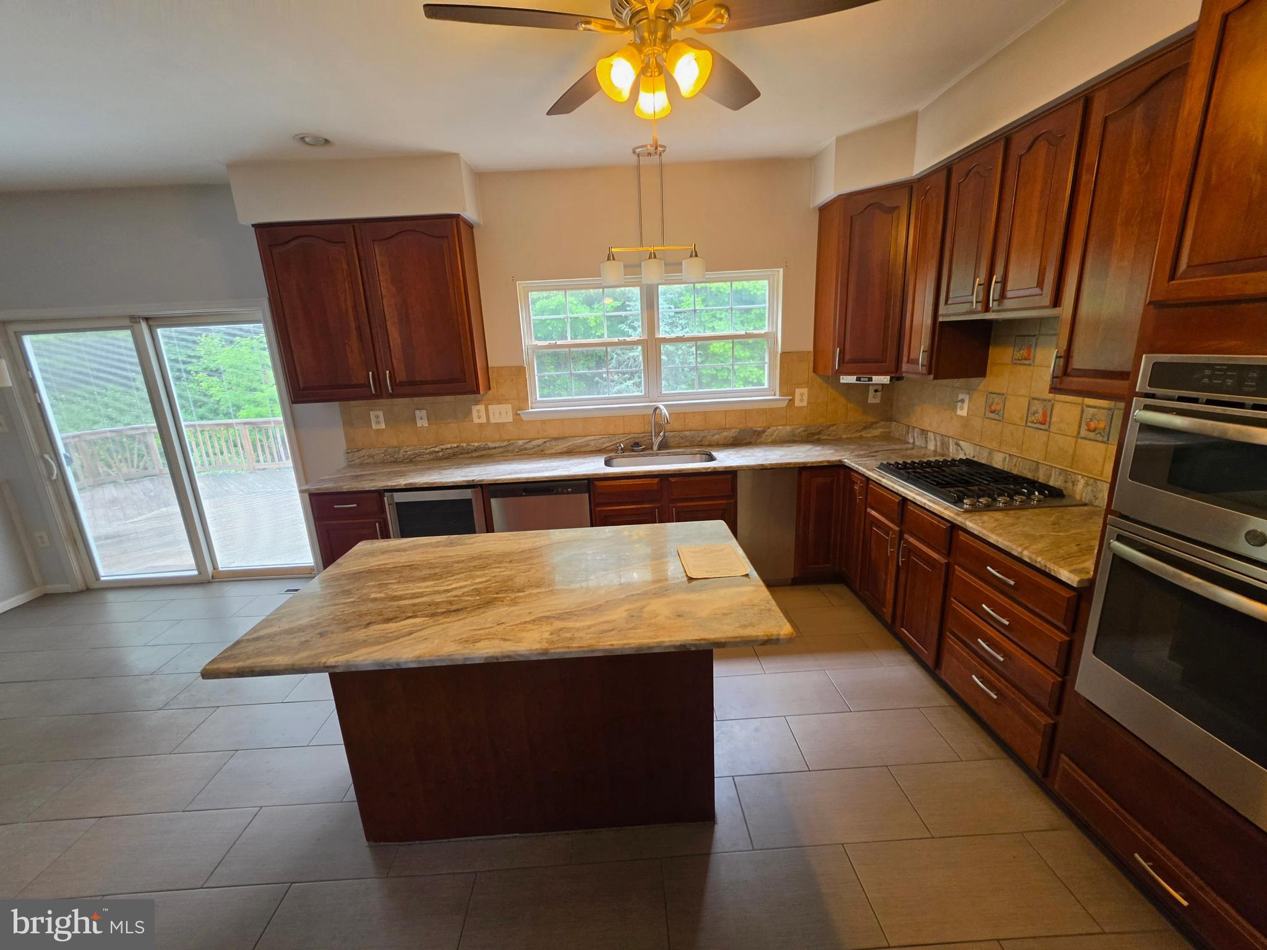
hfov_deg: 106.2
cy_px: 475
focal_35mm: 13
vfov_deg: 89.9
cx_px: 634
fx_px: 476
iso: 160
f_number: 1.9
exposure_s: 1/120
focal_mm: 2.2
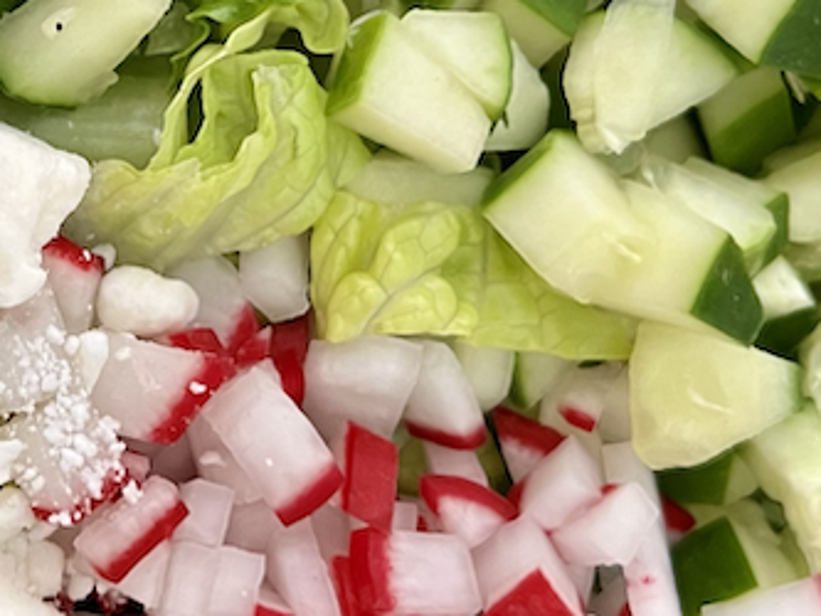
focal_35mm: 78
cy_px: 101
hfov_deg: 24.1
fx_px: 1851
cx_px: 35
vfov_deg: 18.7
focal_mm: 5.7
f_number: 1.5
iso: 200
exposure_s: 1/60
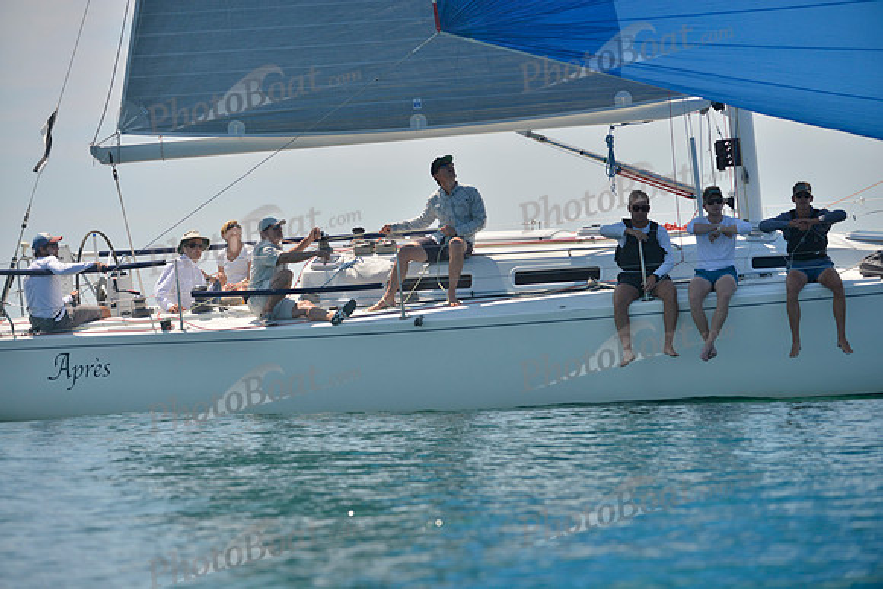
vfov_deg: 6.5
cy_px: 294
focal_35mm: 210
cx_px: 442
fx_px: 5152
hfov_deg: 9.8
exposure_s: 1/2500
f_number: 4.5
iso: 280
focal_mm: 210
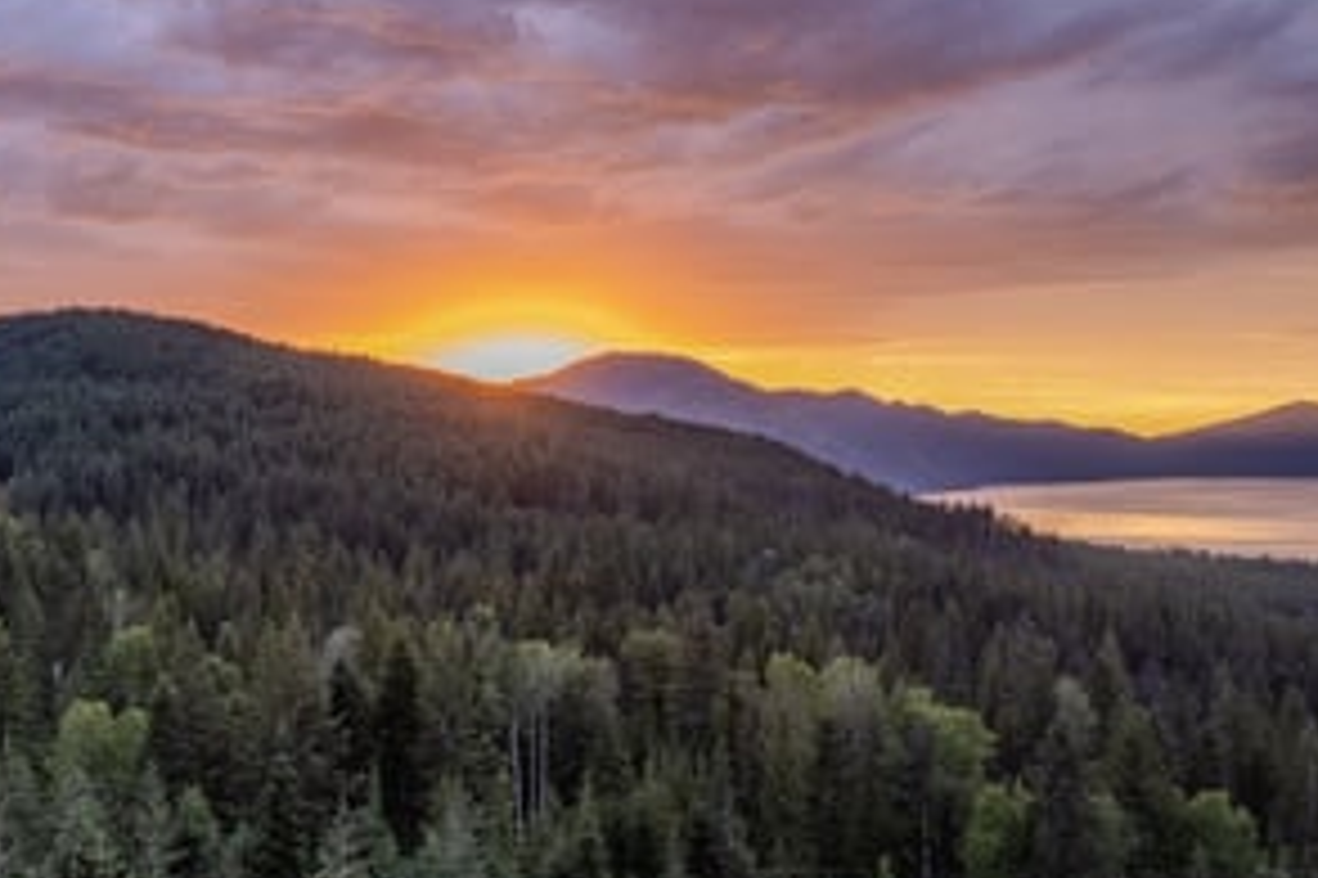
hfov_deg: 50.5
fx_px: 1317
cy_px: 439
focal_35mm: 36
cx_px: 297
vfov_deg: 36.8
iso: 100
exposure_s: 1/120
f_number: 2.8
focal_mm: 8.38
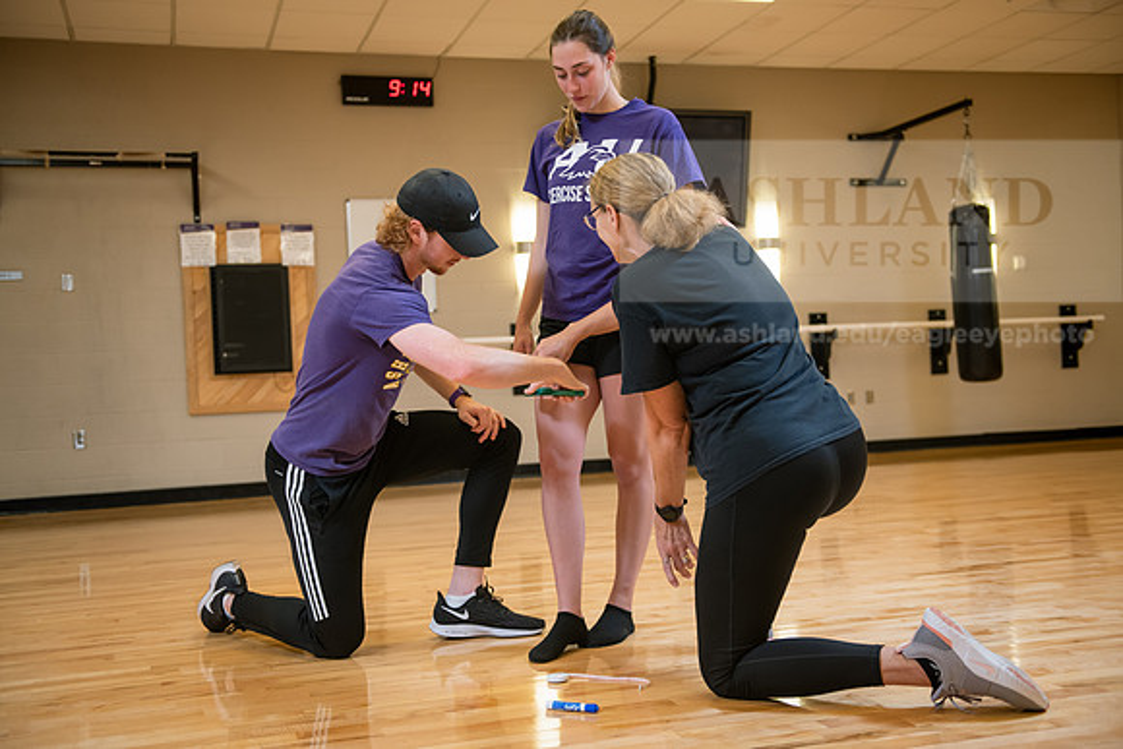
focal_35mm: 40
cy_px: 374
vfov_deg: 33.4
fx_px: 1248
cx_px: 562
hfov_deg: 48.4
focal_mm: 40
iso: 640
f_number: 3.2
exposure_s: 1/160
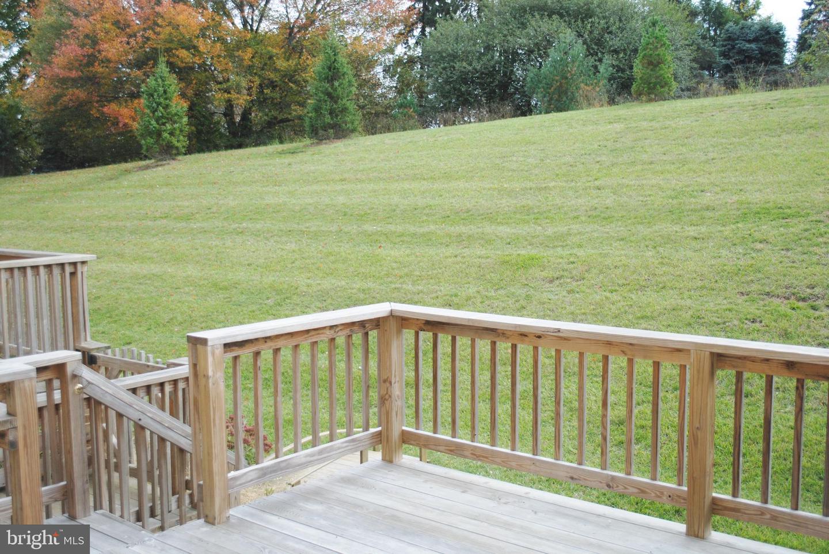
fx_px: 899
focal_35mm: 39
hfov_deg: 49.5
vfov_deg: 34.3
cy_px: 277
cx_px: 414
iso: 160
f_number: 4.2
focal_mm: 26
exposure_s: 1/500
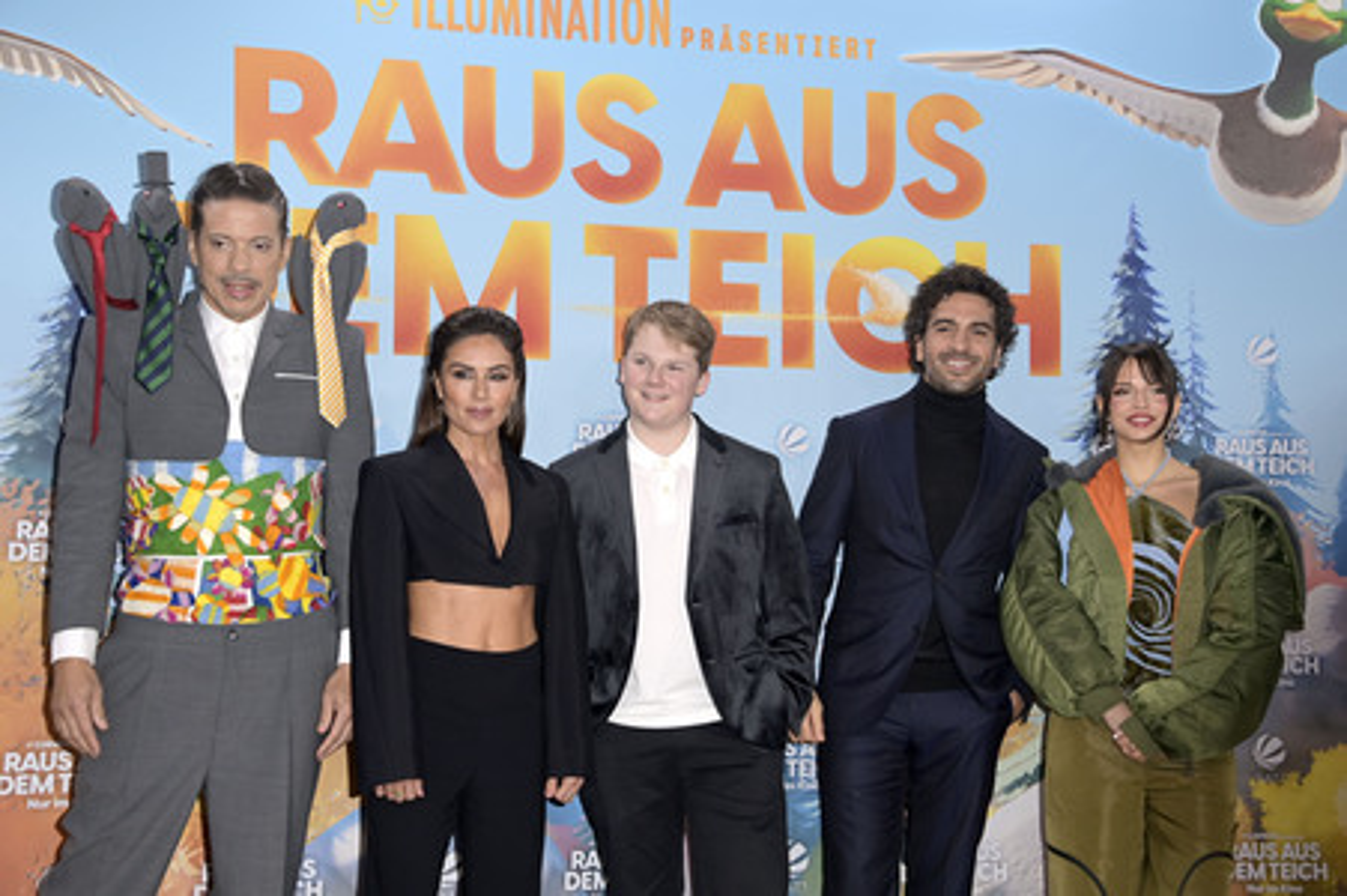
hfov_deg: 34.5
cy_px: 448
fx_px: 2169
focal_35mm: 58
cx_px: 674
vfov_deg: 23.3
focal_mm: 58
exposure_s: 1/250
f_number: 5.6
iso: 640
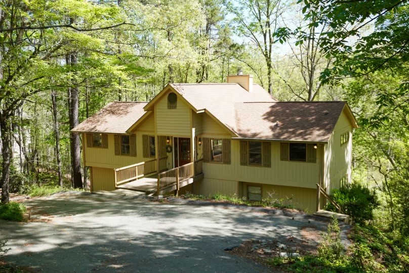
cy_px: 136
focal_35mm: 38
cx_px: 204
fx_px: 426
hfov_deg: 51.3
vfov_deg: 35.5
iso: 100
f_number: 5
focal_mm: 25
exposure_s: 1/125
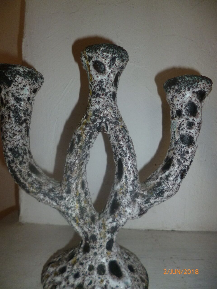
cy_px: 144
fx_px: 201
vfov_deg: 71.6
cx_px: 108
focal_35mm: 24
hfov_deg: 56.8
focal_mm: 4.3
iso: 160
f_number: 2.5
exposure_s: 1/60
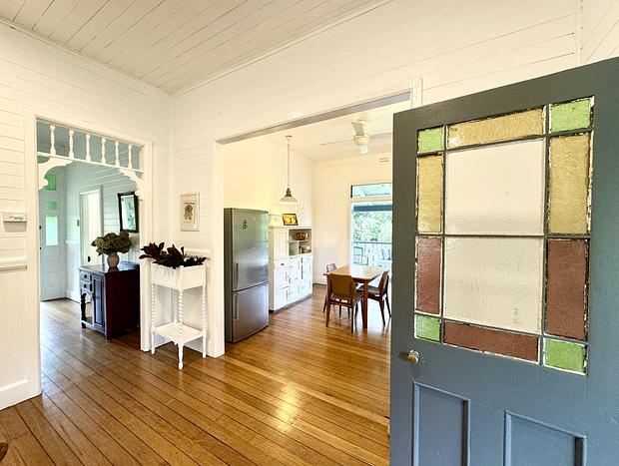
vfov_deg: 85.8
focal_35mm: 14
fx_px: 251
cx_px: 310
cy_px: 233
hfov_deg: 102.0
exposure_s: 1/50
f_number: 2.2
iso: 200
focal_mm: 2.22
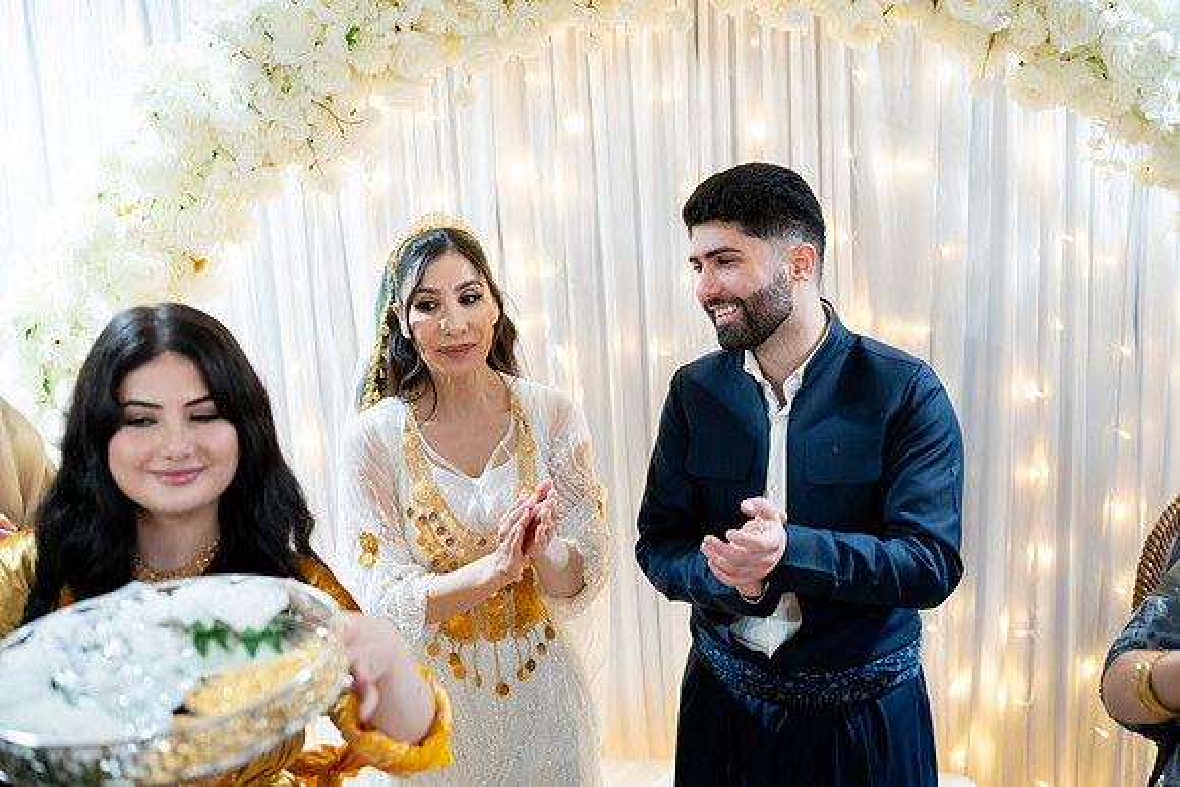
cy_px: 394
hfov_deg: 54.4
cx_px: 590
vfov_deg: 37.9
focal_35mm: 35
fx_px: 1147
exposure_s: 1/160
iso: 4000
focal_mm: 35
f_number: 2
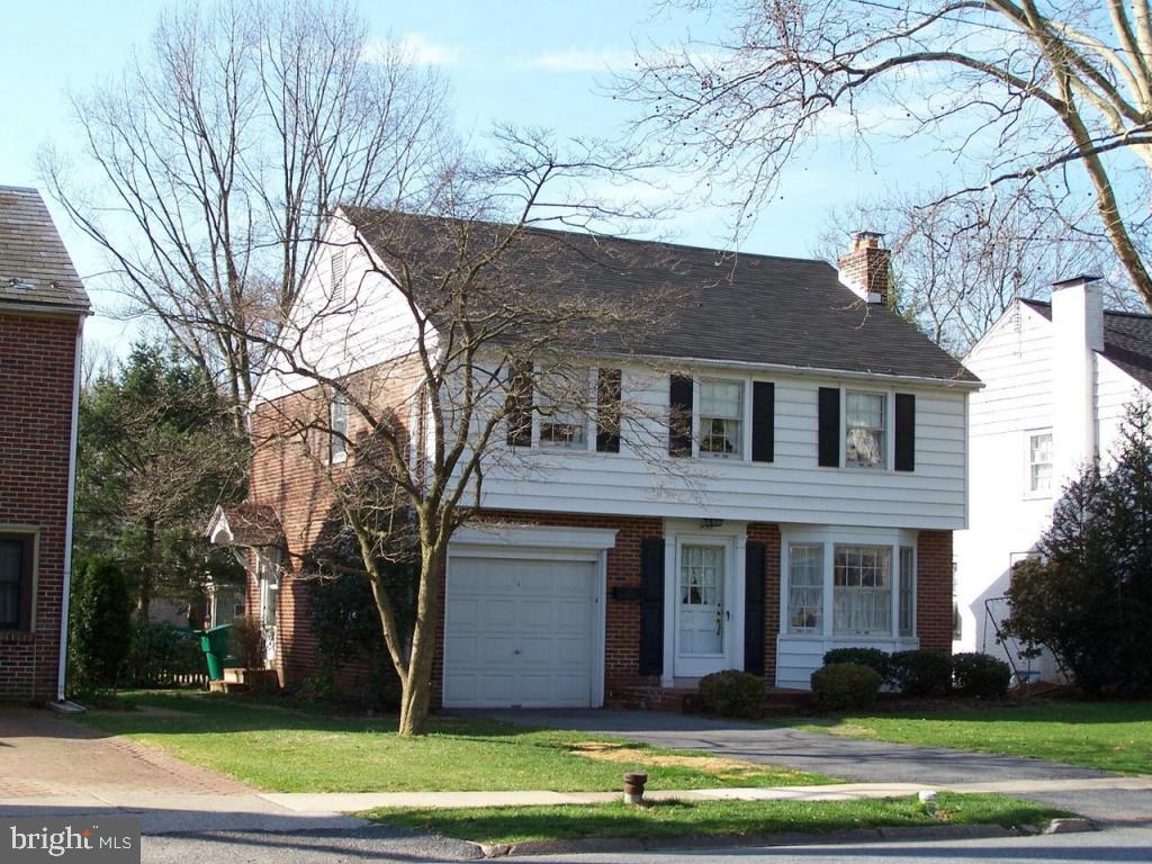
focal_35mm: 59
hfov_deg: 32.7
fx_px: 1963
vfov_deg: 24.8
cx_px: 576
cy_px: 432
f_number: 3.1
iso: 80
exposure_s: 1/500
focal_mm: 9.8
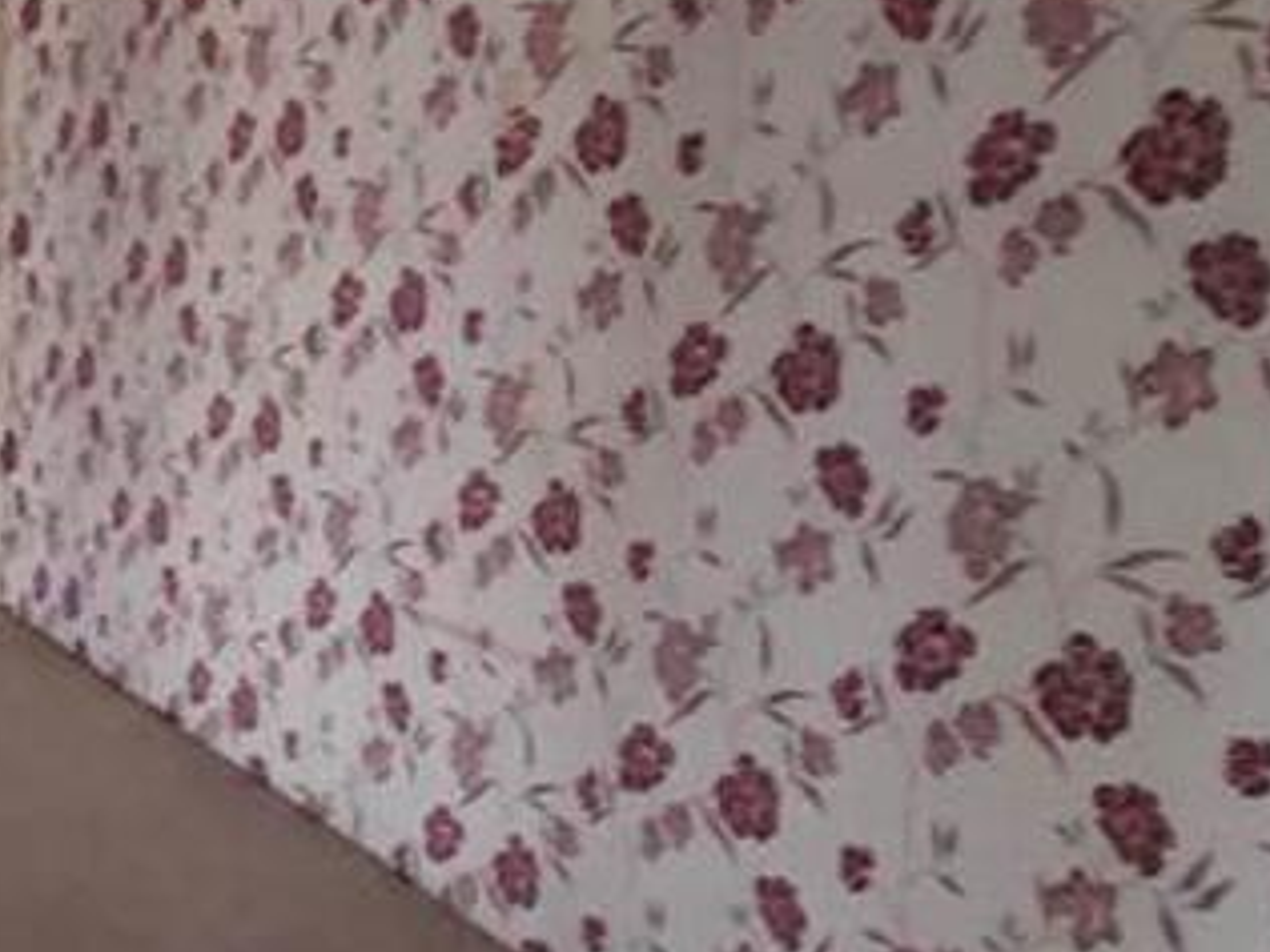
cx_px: -685
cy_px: 574
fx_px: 2128
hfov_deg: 24.7
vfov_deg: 25.2
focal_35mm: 58
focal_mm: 1.67
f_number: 2.2
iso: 1503
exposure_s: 1/20
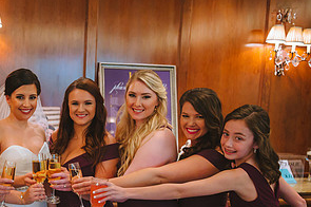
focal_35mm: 57
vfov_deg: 23.2
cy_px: 181
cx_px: 19
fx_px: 492
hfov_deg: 32.9
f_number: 2.8
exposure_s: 1/200
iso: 4000
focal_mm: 29
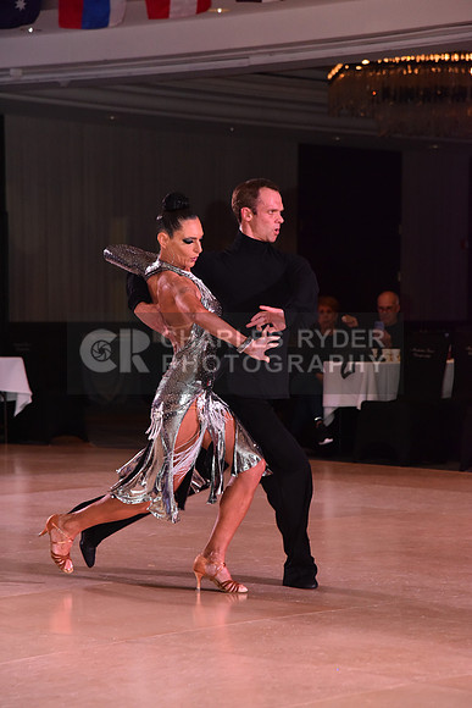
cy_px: 354
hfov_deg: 11.4
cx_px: 236
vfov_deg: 17.1
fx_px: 2358
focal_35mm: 120
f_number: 6.3
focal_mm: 120
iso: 2500
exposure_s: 1/320
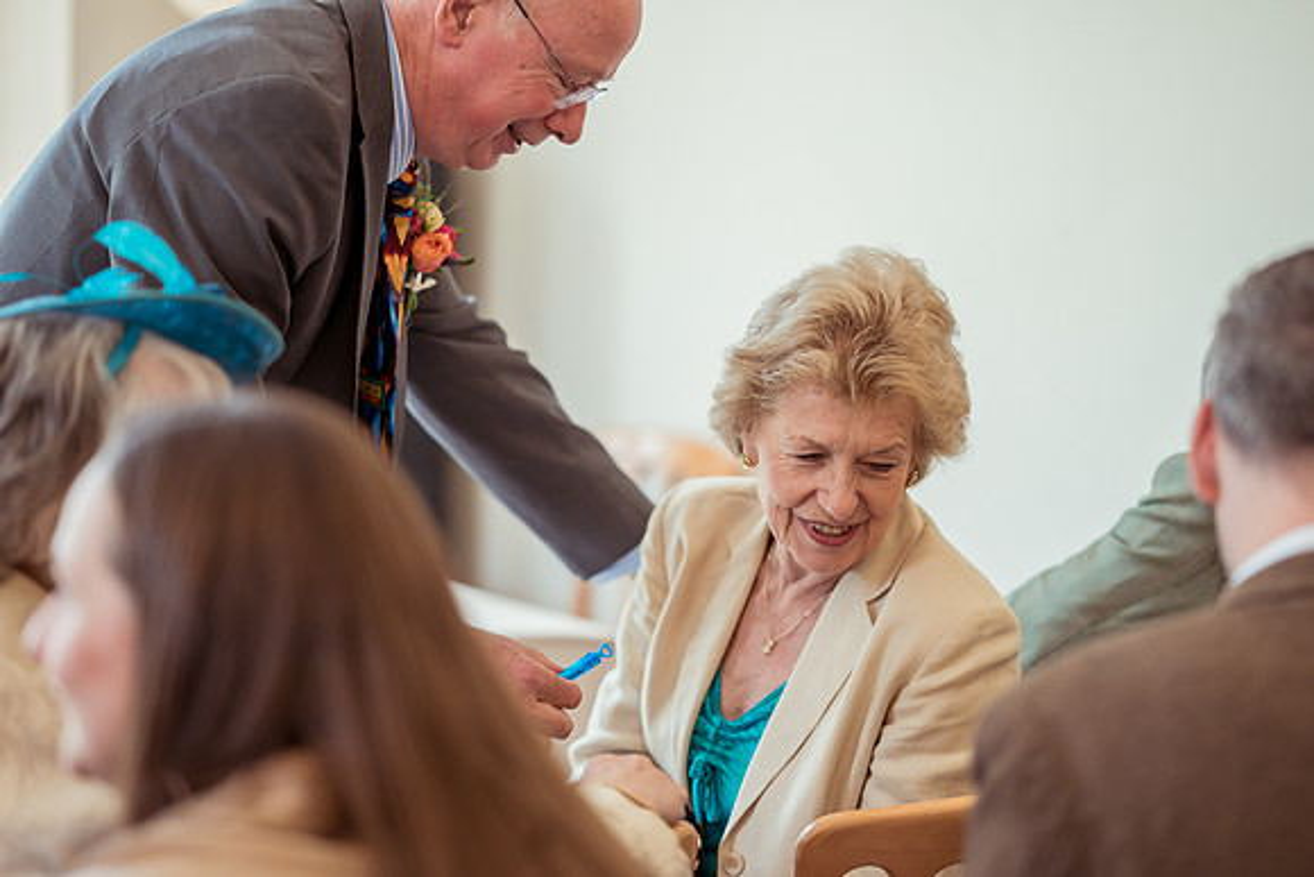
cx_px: 657
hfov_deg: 23.9
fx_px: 3107
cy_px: 438
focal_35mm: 85
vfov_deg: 16.1
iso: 1100
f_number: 1.8
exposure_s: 1/1000
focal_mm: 85
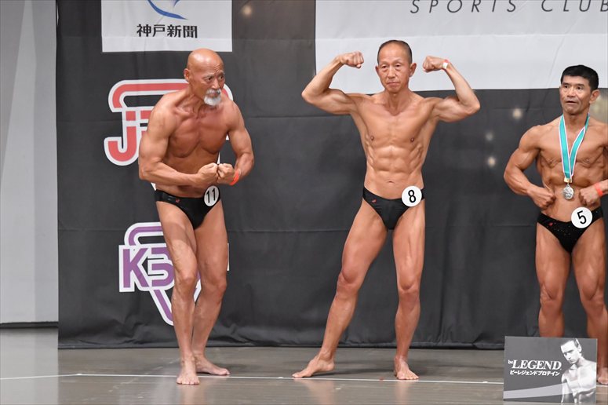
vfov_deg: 6.1
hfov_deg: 9.2
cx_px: 304
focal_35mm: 225
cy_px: 202
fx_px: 3798
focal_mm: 150
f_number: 5.6
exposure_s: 1/400
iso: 6400
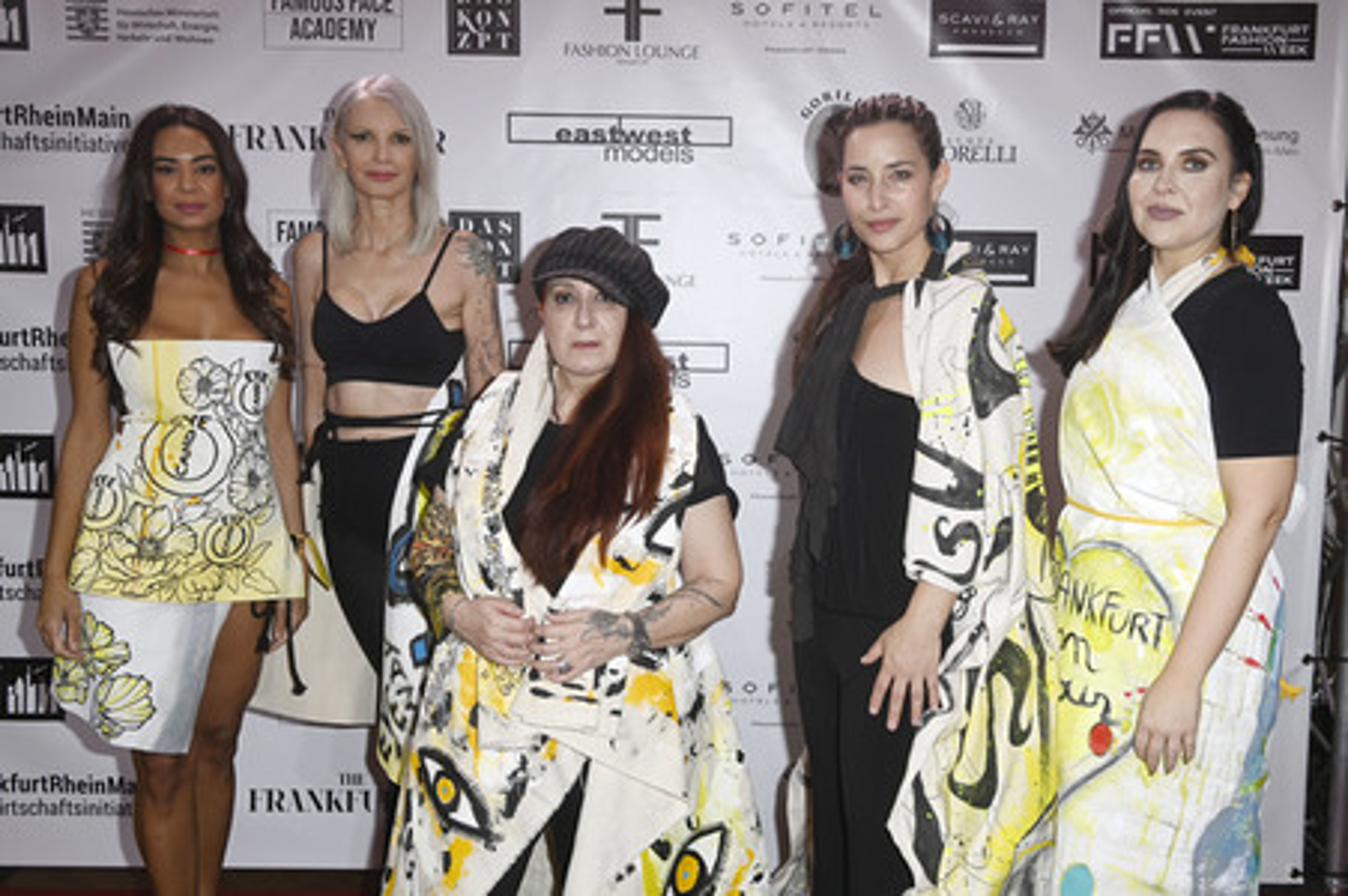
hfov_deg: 53.2
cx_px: 674
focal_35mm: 36
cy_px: 448
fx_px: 1347
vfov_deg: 36.8
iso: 500
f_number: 5.6
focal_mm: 36
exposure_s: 1/200
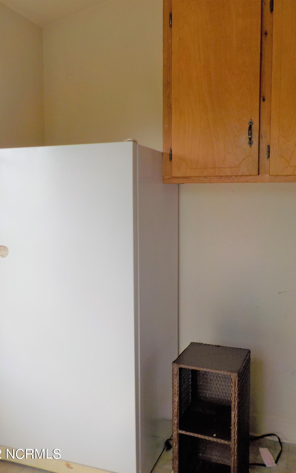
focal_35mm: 32
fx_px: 413
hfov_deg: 39.4
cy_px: 238
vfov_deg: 59.7
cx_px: 140
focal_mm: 4.1
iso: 125
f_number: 3.3
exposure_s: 1/100
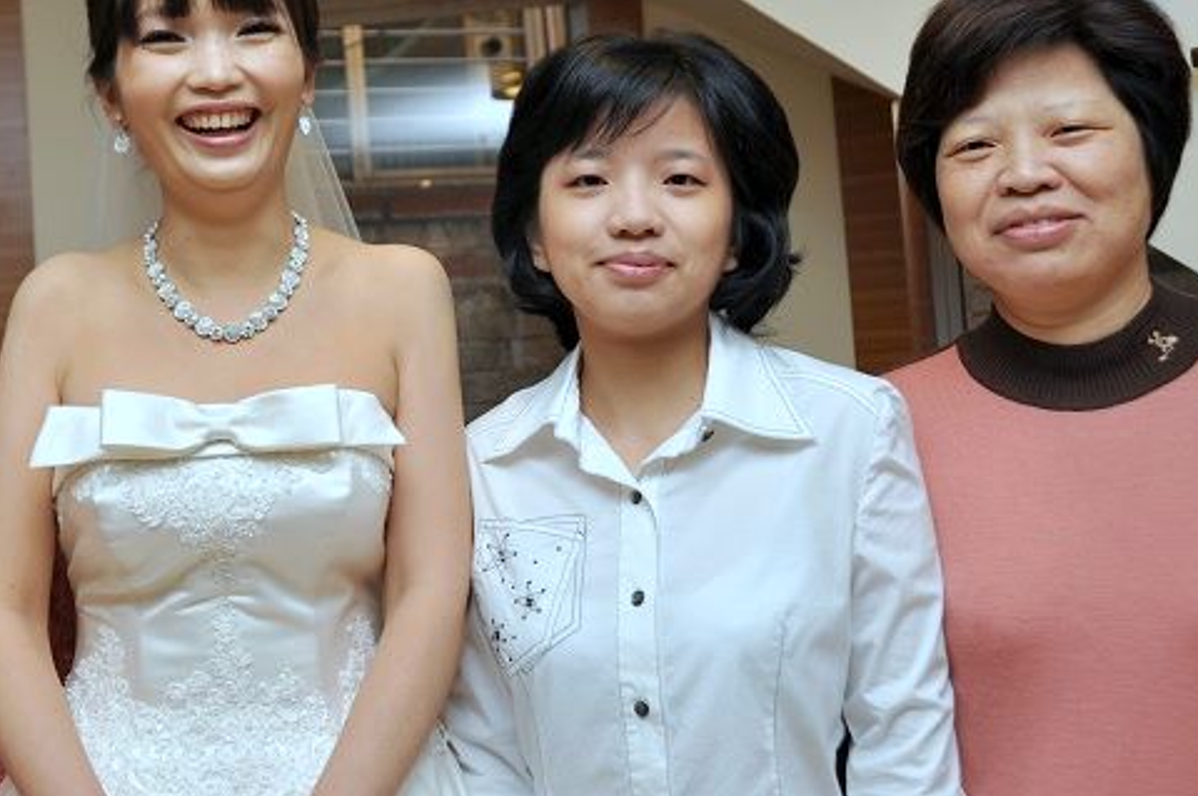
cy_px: 354
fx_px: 1496
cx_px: 374
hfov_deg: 42.9
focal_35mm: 45
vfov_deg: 29.8
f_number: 4
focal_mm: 20
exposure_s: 1/60
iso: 200
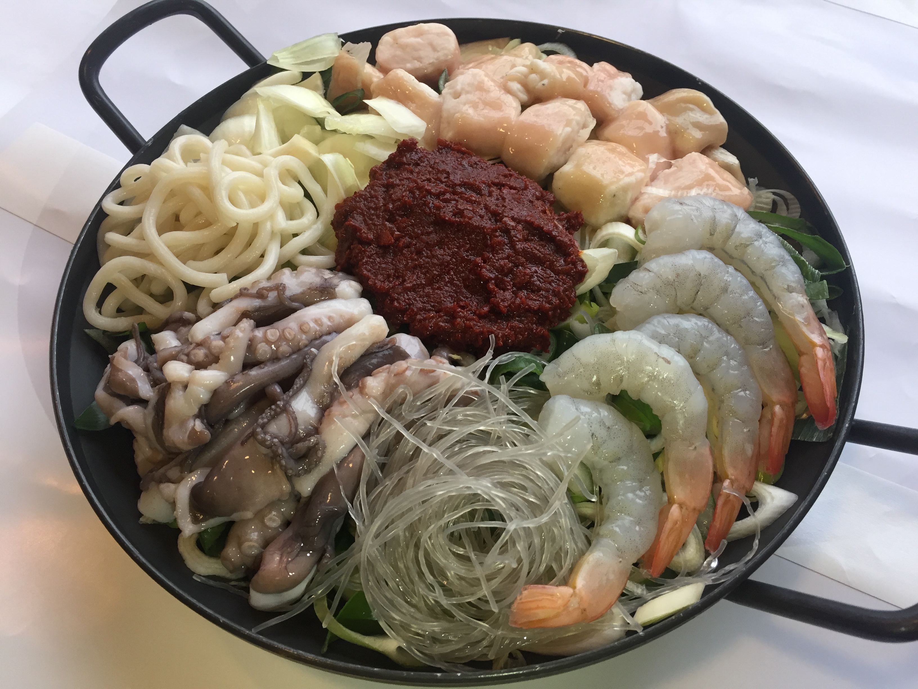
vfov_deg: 48.2
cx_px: 459
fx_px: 769
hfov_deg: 61.7
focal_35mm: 29
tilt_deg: -58.2
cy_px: 344
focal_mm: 4.15
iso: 40
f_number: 2.2
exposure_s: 1/30
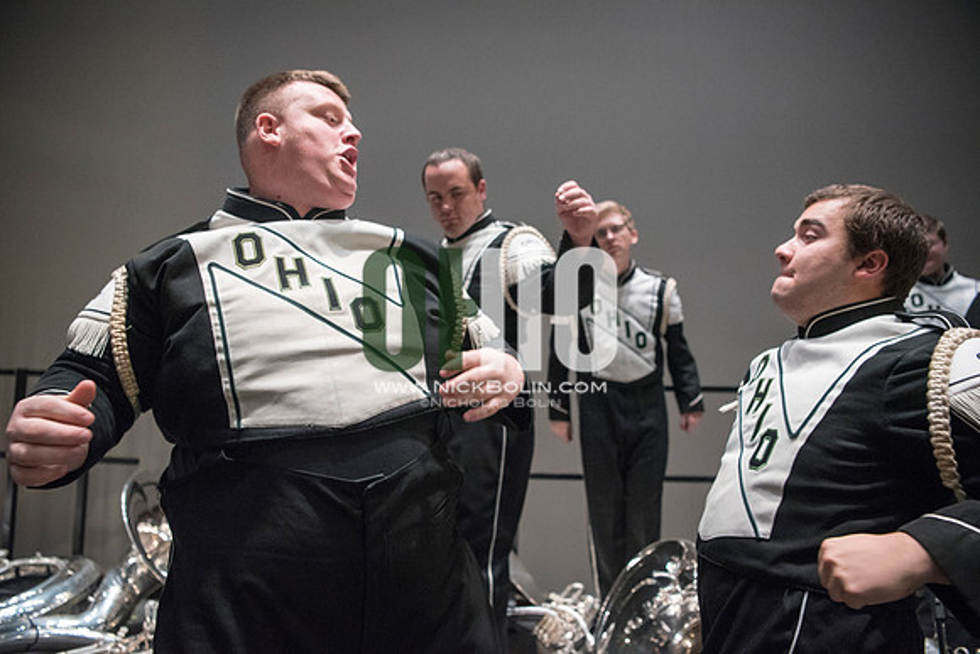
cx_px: 490
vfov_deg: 53.2
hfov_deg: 73.7
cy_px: 327
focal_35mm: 24
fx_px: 653
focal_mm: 24
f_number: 2.8
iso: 4000
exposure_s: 1/400
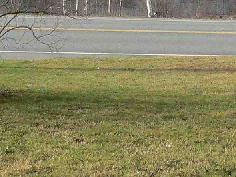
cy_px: 19
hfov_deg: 15.7
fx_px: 852
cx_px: 168
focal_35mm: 125
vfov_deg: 11.8
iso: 400
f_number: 5.6
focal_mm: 6
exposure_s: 1/800
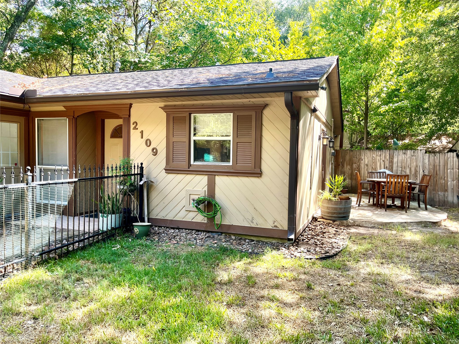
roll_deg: -1.8
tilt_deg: -3.1
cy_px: 172
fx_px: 345
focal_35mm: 26
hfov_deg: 67.3
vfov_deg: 53.1
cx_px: 230
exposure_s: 1/205
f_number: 1.6
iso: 40
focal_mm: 5.1
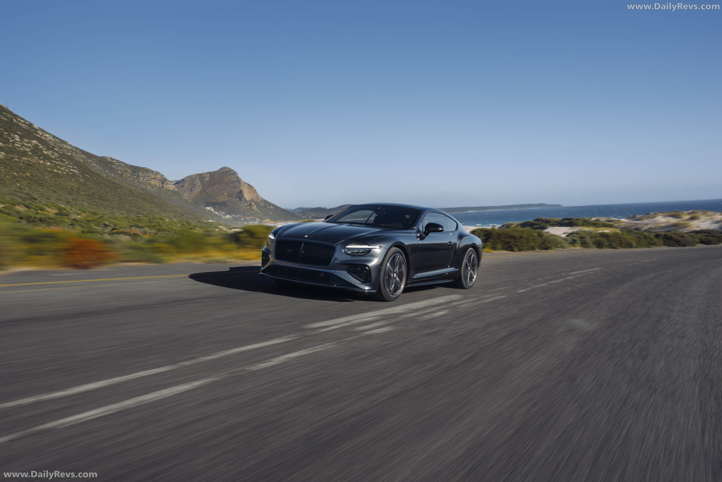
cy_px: 241
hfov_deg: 63.7
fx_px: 582
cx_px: 361
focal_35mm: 29
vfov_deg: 45.0
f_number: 13
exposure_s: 1/25
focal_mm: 29
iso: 50
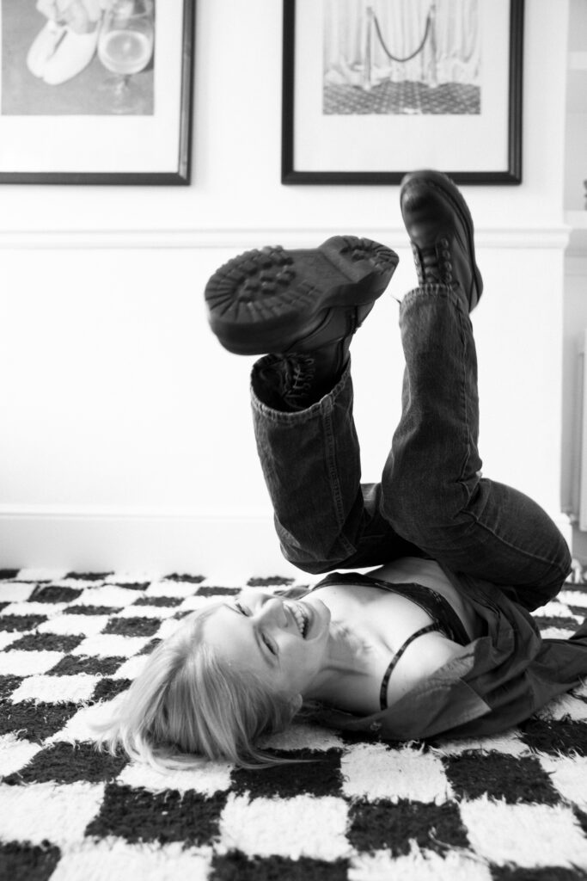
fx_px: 733
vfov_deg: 61.9
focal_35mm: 30
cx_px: 294
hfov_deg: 43.6
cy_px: 440
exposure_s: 1/125
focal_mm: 30
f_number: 2.8
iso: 640
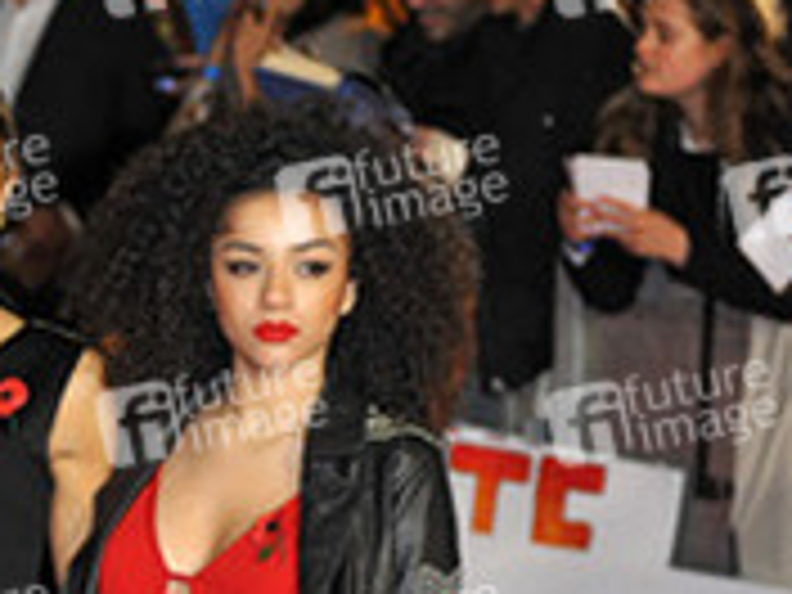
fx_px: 4850
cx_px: -180
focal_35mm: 212
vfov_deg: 7.0
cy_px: 526
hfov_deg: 9.2
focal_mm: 86
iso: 1000
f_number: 4
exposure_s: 1/250
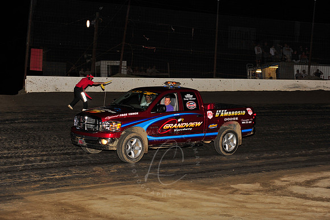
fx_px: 733
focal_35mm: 80
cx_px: 165
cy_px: 110
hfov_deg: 25.4
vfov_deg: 17.0
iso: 800
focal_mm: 80
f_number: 6.3
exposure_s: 1/320
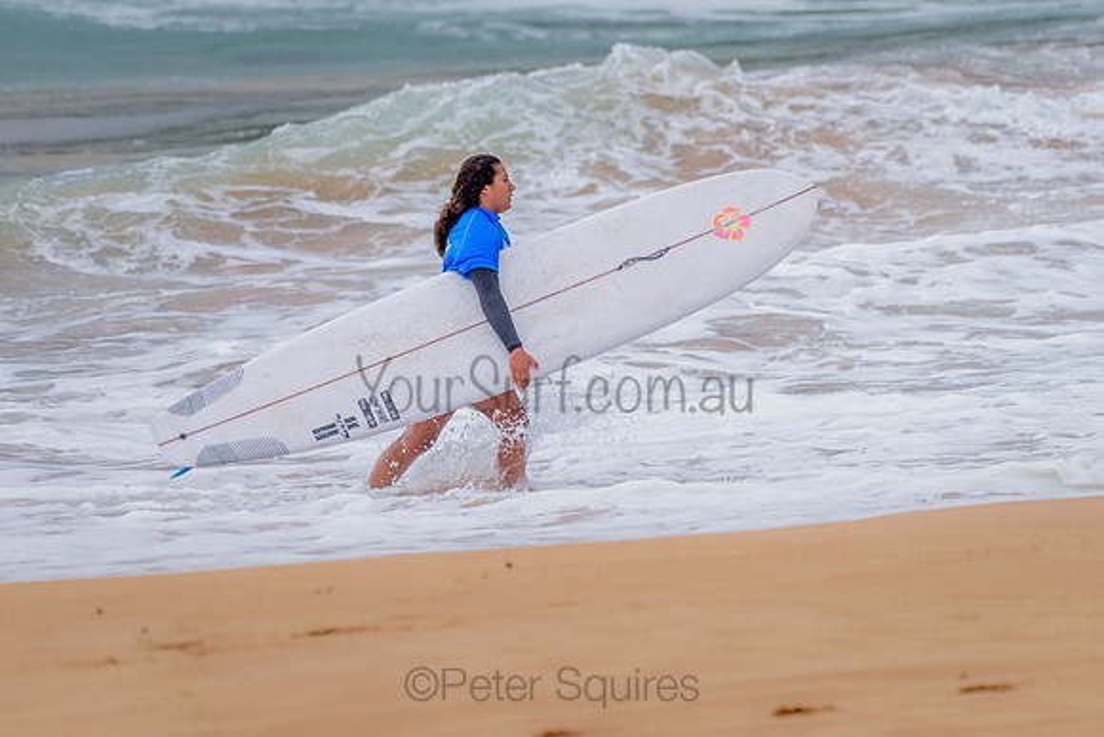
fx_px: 18803
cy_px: 285
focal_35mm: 613
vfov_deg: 2.2
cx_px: 472
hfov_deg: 3.4
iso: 400
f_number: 5.6
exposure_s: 1/2000
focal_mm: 500
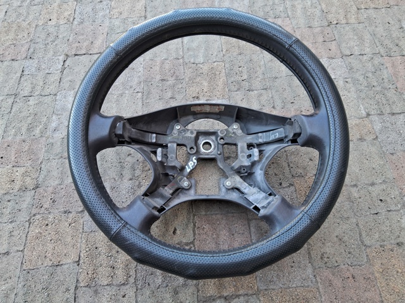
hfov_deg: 67.3
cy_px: 152
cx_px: 202
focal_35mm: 26
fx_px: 304
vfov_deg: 53.0
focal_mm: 3.98
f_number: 1.8
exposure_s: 1/40
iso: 64
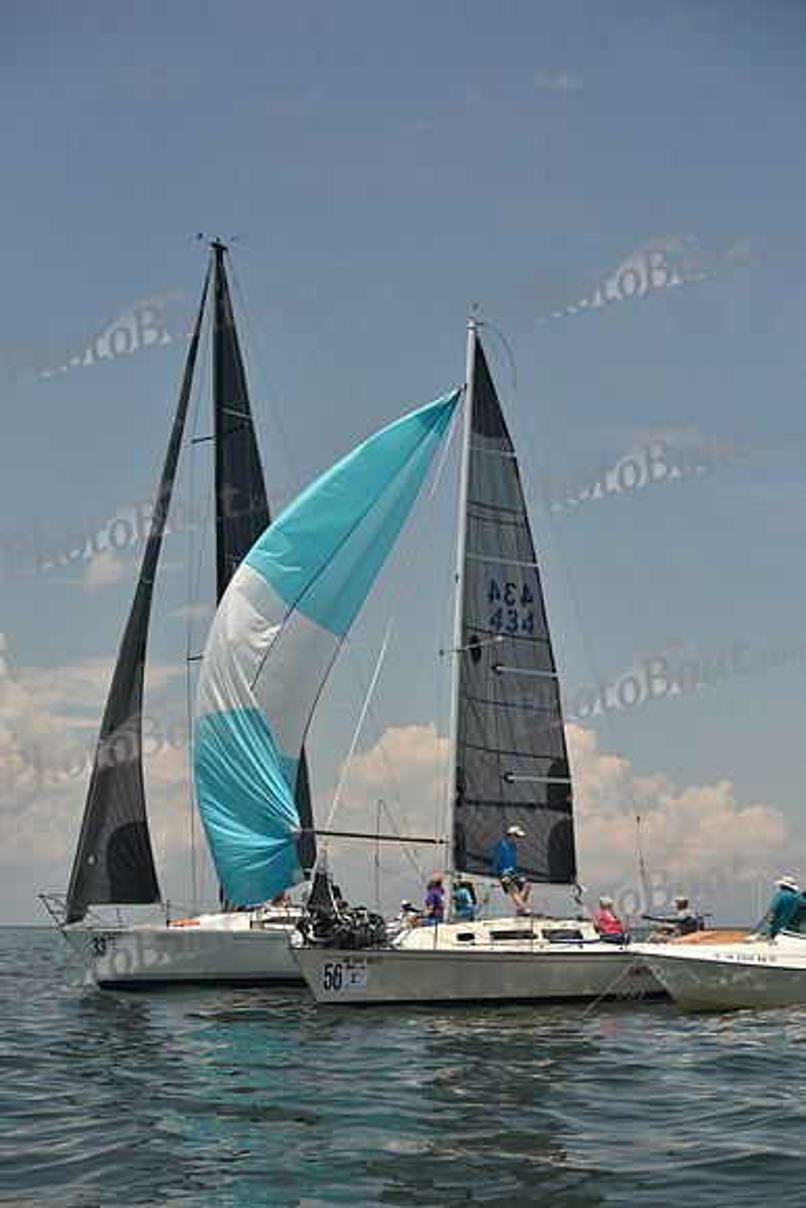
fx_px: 2349
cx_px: 403
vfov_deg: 28.8
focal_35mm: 70
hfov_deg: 19.5
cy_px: 604
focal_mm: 70
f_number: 5.6
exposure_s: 1/1250
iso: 320
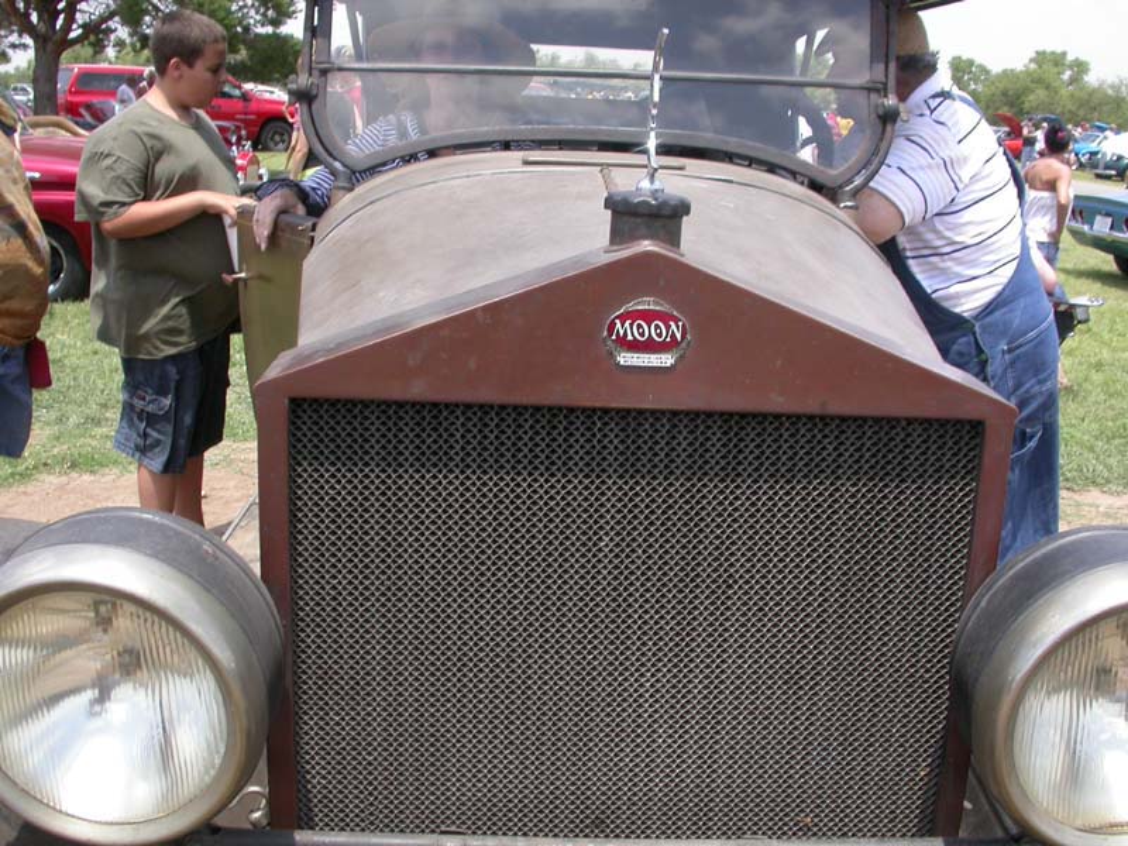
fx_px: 1238
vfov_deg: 37.7
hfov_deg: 49.0
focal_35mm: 38
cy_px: 423
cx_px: 564
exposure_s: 1/225
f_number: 6
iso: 100
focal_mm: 7.85
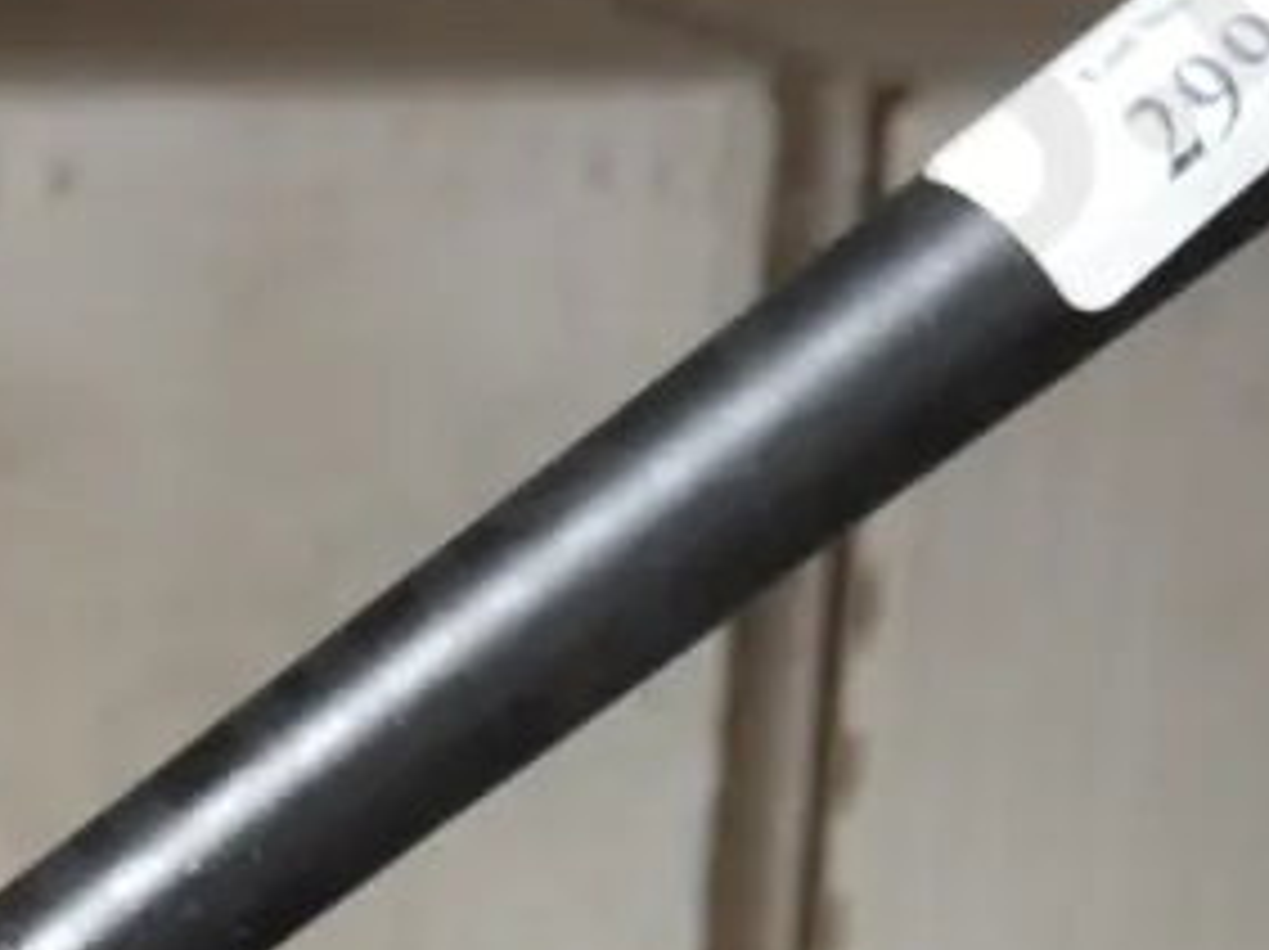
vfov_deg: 9.1
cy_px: 1157
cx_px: -346
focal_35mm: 160
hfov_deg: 12.0
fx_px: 5861
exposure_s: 1/60
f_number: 4.7
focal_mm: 22
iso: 2000
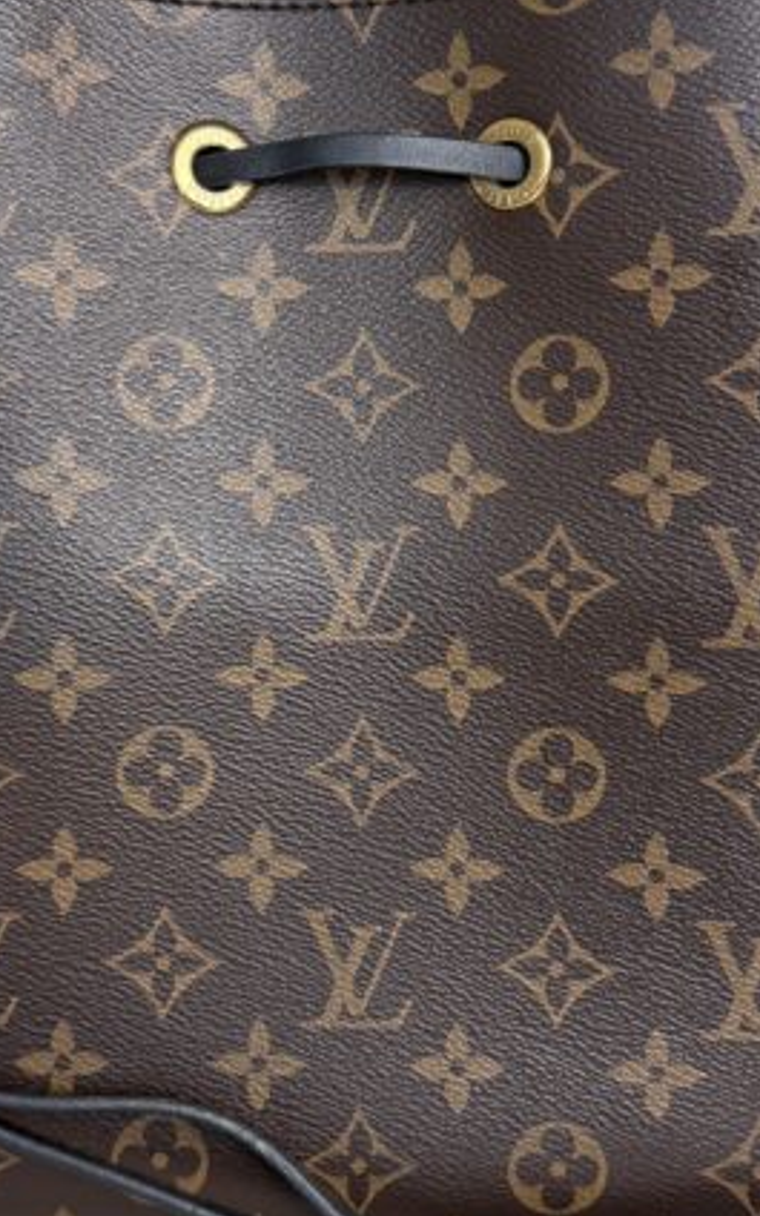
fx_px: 1591
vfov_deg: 41.8
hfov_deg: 26.9
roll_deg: +0.1
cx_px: 341
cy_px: 602
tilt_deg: -17.9
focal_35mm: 48
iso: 160
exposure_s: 1/120
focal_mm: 6.76
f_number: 1.78
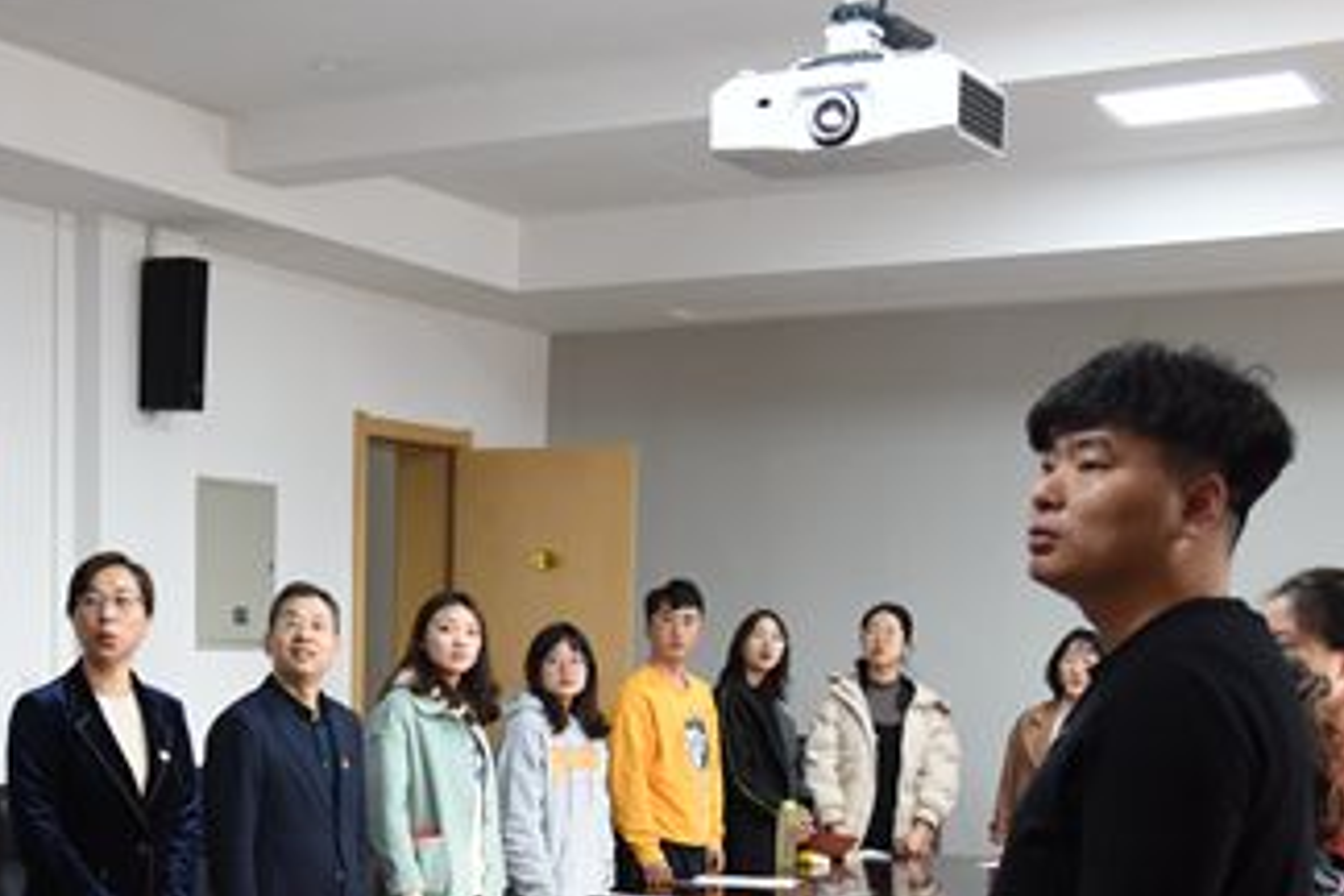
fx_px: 2352
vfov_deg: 21.1
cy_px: 801
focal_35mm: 63
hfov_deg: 31.1
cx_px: 270
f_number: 5
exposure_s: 1/60
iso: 1600
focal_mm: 34
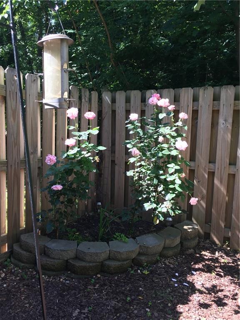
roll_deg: -1.0
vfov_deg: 61.7
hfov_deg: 48.2
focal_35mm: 29
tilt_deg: -9.0
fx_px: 268
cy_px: 160
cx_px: 120
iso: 40
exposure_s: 1/120
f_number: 2.2
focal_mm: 4.15
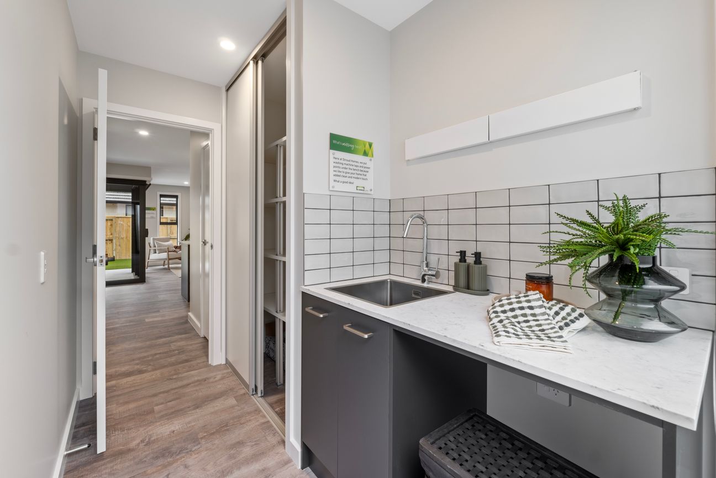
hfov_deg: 100.4
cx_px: 358
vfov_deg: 77.3
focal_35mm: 15
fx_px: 298
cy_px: 239
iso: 100
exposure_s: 1
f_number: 9
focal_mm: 10
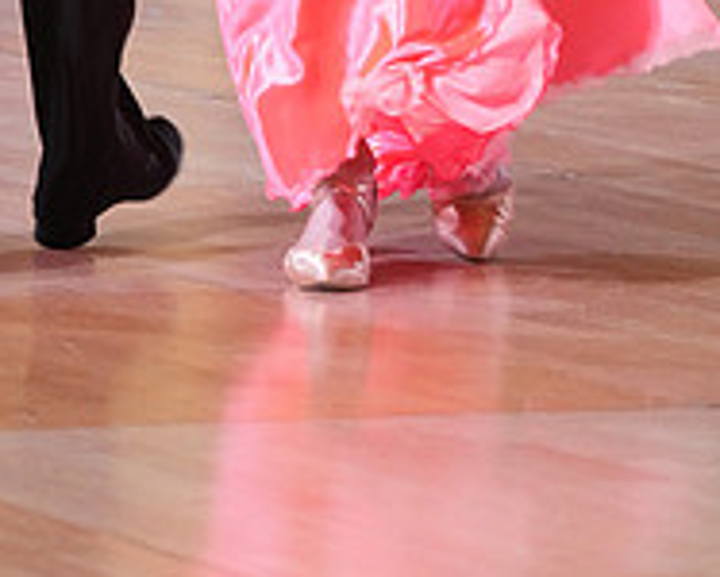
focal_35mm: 381
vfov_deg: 4.0
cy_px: -489
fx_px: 8127
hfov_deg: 5.1
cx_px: 306
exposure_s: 1/200
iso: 2500
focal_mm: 131
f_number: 5
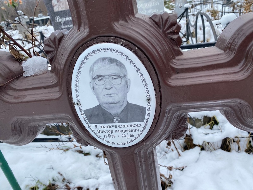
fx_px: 190
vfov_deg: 53.1
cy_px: 95
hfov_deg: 67.3
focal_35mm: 26
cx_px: 126
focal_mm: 4.25
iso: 125
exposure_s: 1/121
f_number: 1.8
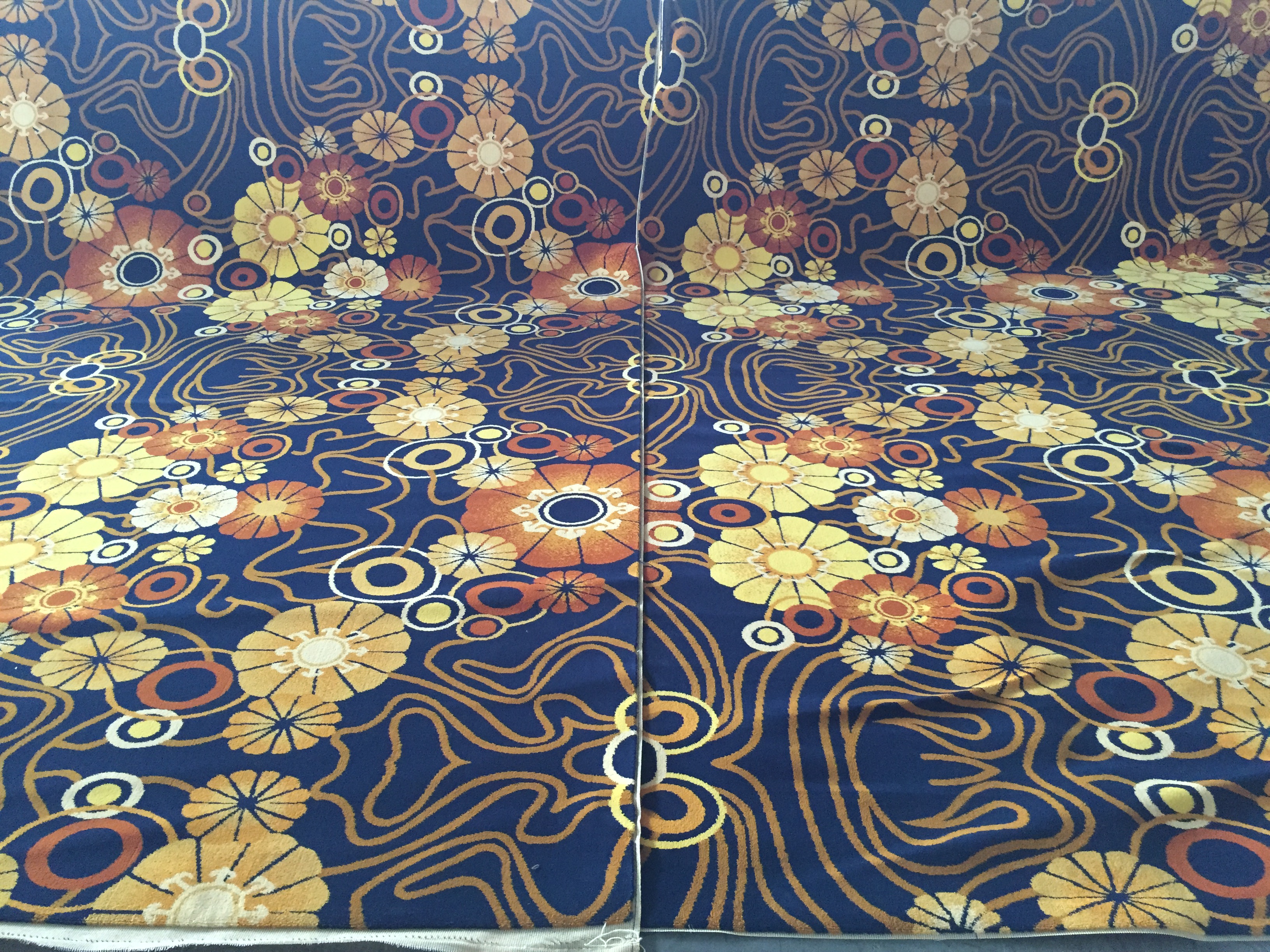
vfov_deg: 48.2
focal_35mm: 29
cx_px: 635
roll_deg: -1.5
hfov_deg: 61.7
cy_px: 476
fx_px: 1064
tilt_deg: -26.3
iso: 250
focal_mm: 4.15
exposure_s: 1/24
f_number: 2.2
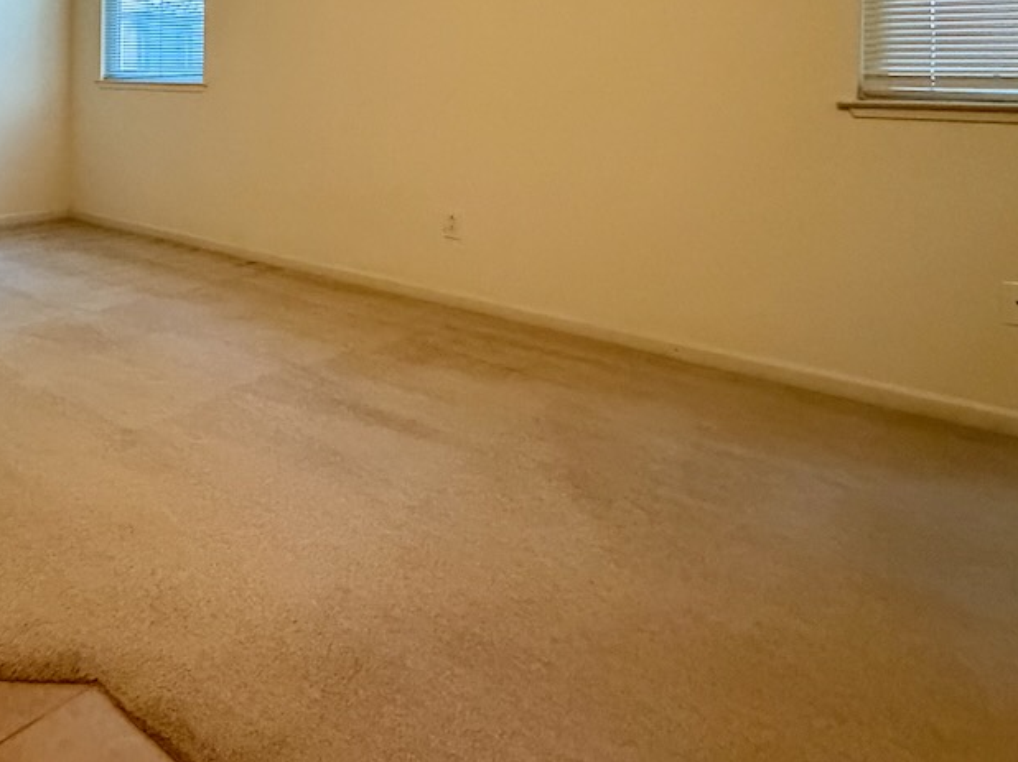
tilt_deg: -1.1
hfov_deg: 56.3
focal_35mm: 29
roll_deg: +0.3
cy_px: 77
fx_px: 853
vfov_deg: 44.0
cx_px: 176
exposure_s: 1/60
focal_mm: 2.22
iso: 1000
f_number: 2.2
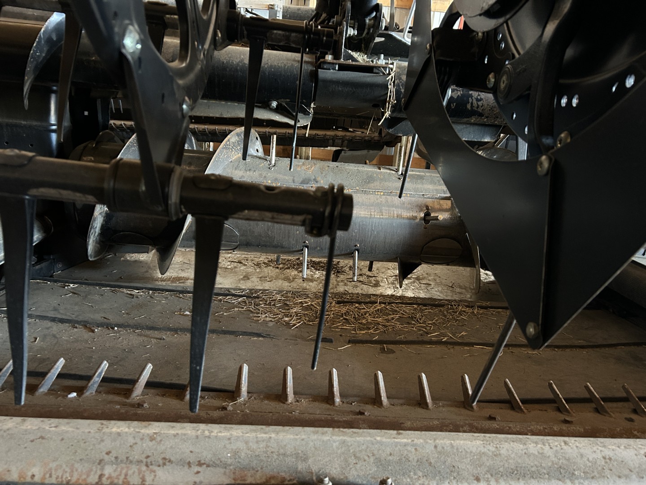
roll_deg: -5.6
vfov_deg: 53.1
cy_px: 242
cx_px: 323
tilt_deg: -14.1
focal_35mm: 26
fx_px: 485
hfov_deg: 67.3
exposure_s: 1/30
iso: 640
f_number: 1.5
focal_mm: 5.7
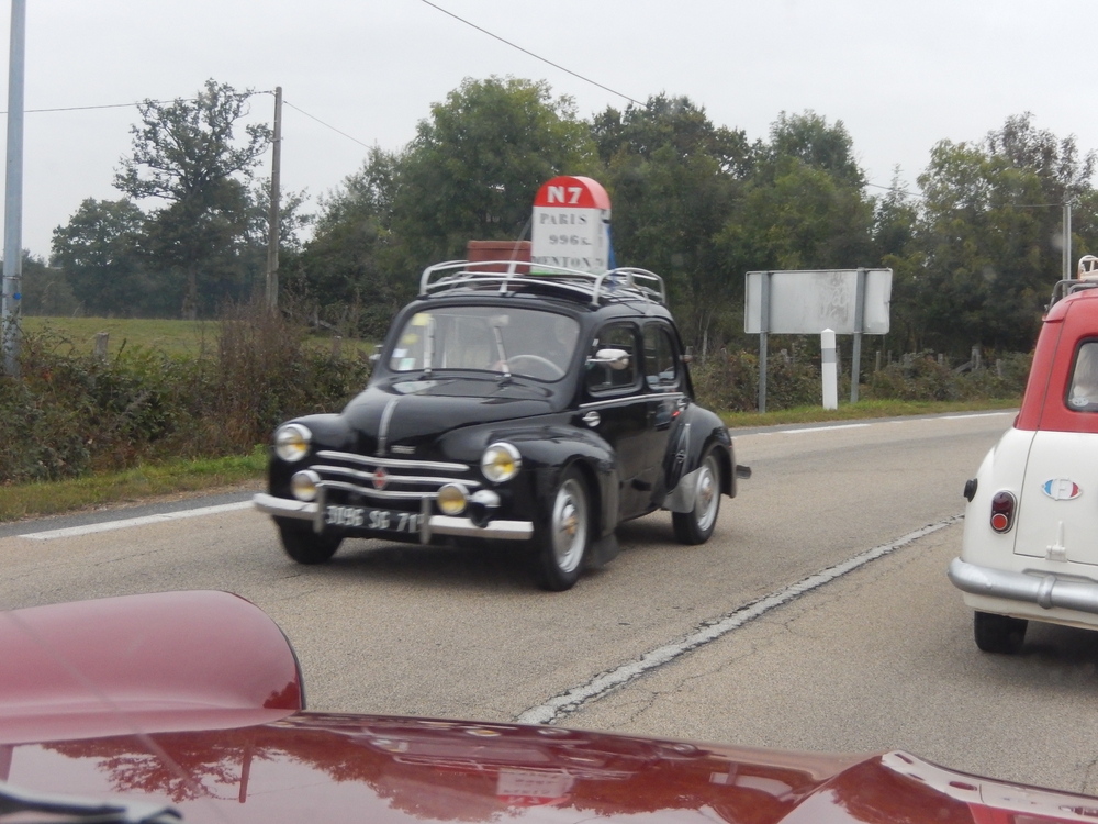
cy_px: 412
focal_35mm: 58
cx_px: 549
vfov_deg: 25.2
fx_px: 1840
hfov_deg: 33.2
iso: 400
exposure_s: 1/125
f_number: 4.6
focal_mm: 10.4
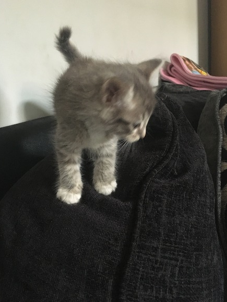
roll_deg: +6.5
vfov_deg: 60.0
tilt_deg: -16.7
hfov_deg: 46.8
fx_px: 262
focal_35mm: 30
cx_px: 113
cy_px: 147
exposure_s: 1/17
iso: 320
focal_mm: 4.15
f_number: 2.2
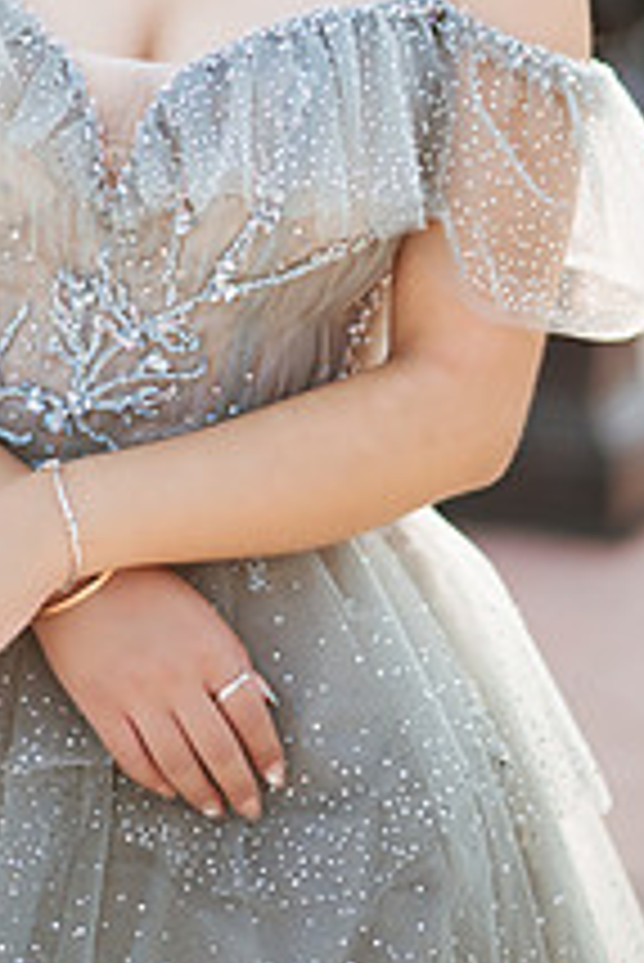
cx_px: 122
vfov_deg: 16.5
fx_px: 3268
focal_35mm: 122
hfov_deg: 11.2
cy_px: 27
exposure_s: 1/2500
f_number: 1.4
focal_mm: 58
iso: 100
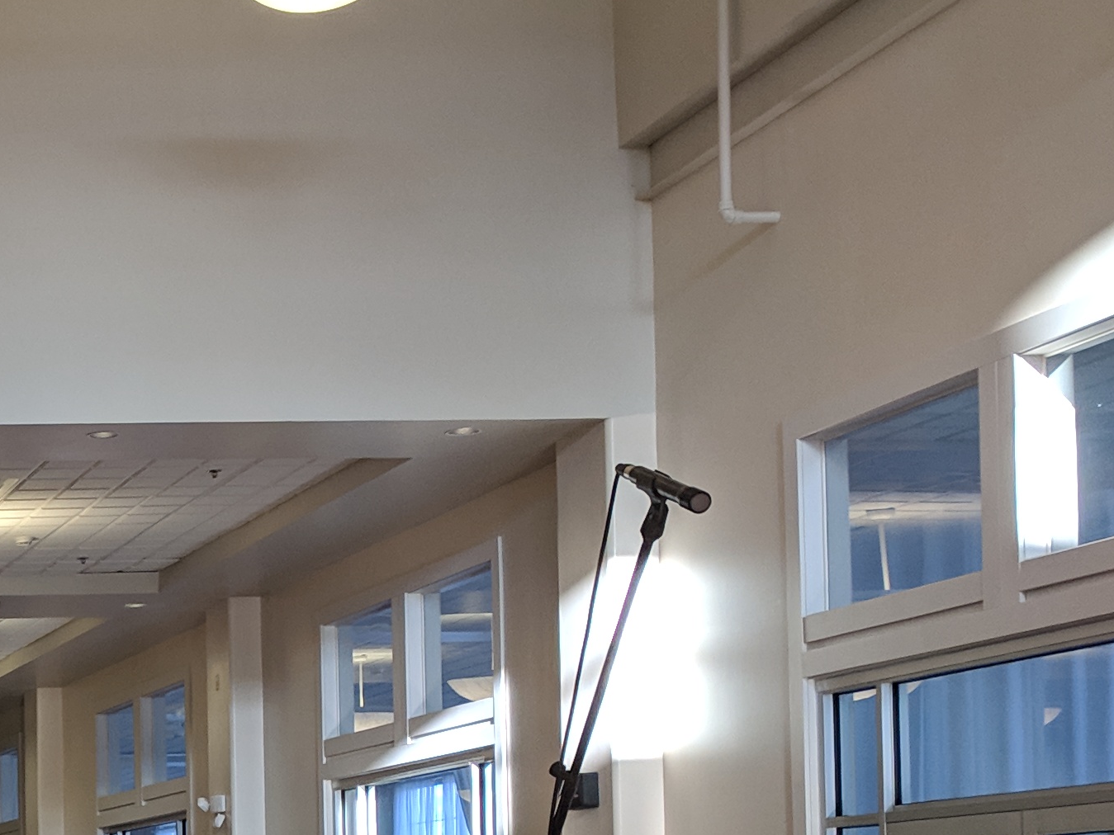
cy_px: 891
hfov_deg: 21.5
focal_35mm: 78
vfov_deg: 18.3
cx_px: -491
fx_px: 2510
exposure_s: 1/201
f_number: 2
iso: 90
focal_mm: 4.67
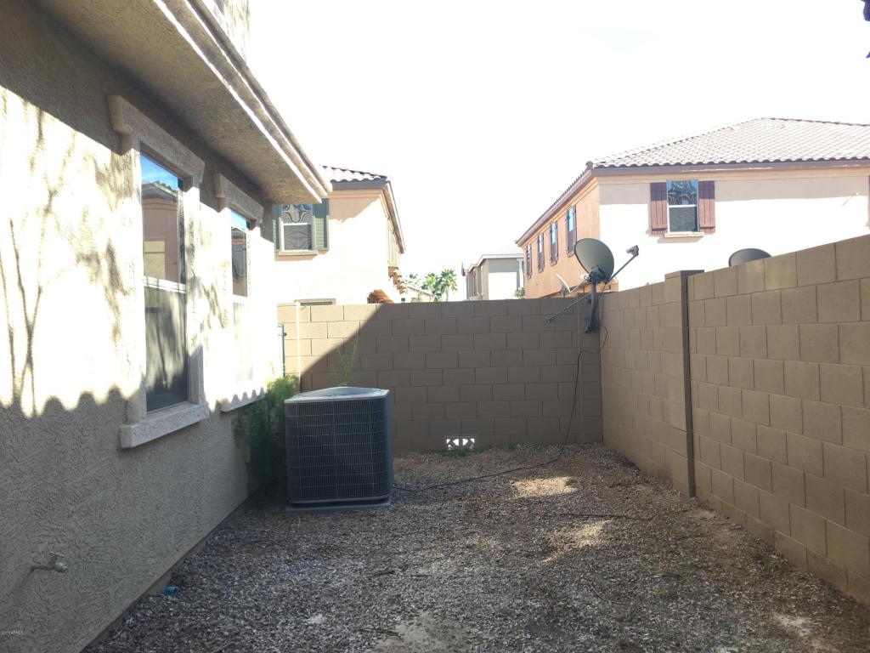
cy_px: 326
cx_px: 435
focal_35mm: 29
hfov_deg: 61.7
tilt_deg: +1.2
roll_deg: +2.3
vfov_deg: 48.2
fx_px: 729
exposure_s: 1/176
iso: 25
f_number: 2.2
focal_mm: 4.15
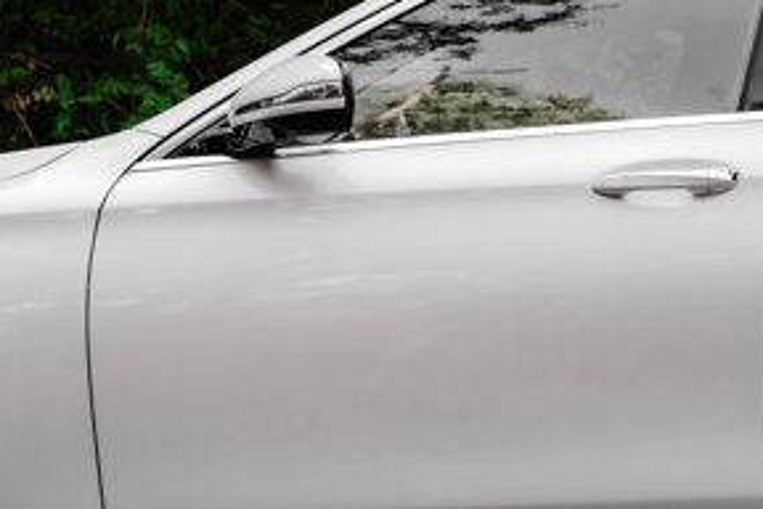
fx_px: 2119
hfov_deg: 20.0
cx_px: 56
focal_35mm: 100
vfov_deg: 13.7
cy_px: 261
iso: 640
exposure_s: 1/250
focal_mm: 45
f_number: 6.3
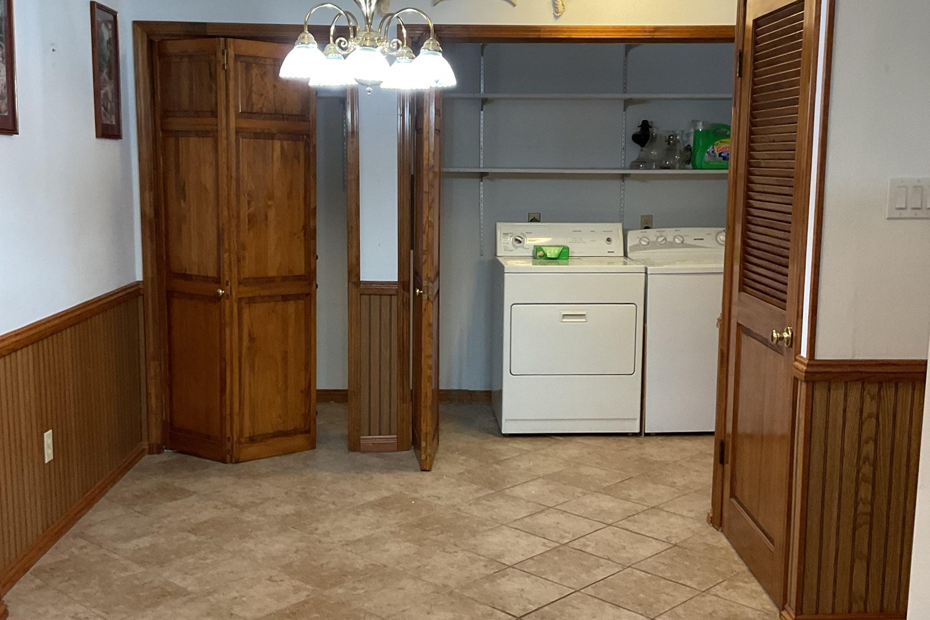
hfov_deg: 46.4
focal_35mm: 42
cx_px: 464
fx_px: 1085
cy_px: 325
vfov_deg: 31.9
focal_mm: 3
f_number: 1.8
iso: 125
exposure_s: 1/60
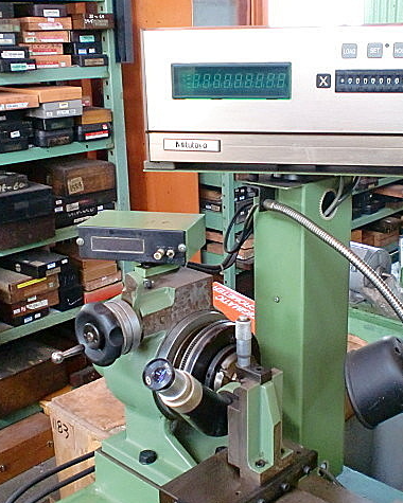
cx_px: 232
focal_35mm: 46
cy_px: 253
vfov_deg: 40.3
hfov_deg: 32.7
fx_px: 686
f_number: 3.1
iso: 640
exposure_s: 1/60
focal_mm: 6.3
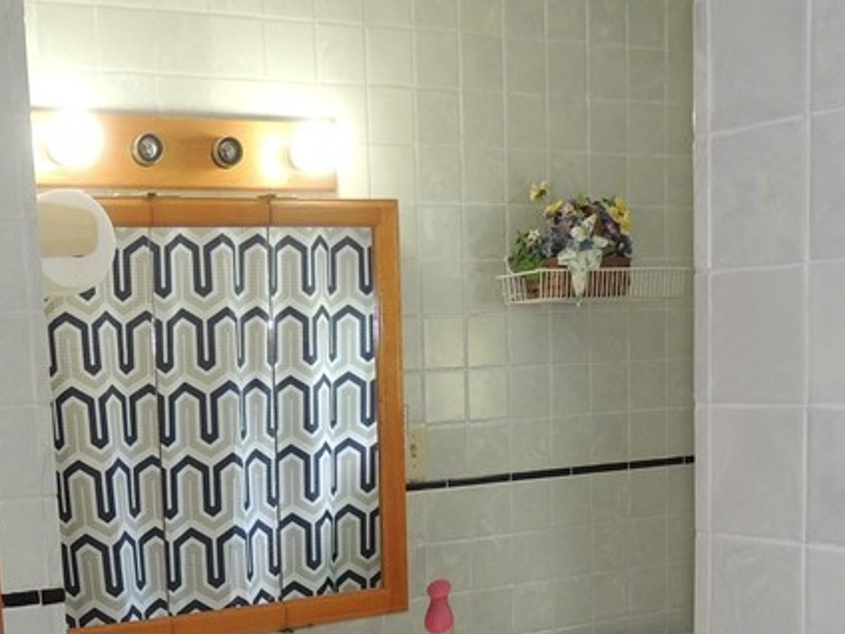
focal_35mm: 58
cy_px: 594
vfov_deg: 24.4
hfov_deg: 32.9
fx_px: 1416
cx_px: 263
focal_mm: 4.3
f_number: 3
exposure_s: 1/30
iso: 200
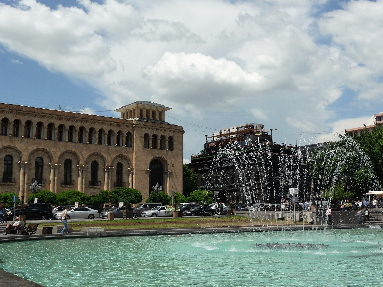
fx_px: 476
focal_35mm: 43
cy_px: 144
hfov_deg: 43.9
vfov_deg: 33.6
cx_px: 192
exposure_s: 1/320
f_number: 10
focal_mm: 7.1
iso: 100
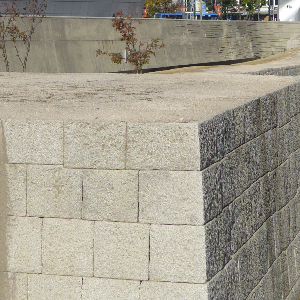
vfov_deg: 15.0
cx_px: 111
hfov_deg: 15.0
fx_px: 1137
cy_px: 99
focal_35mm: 116
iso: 80
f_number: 3.9
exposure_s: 1/1000
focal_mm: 7.8
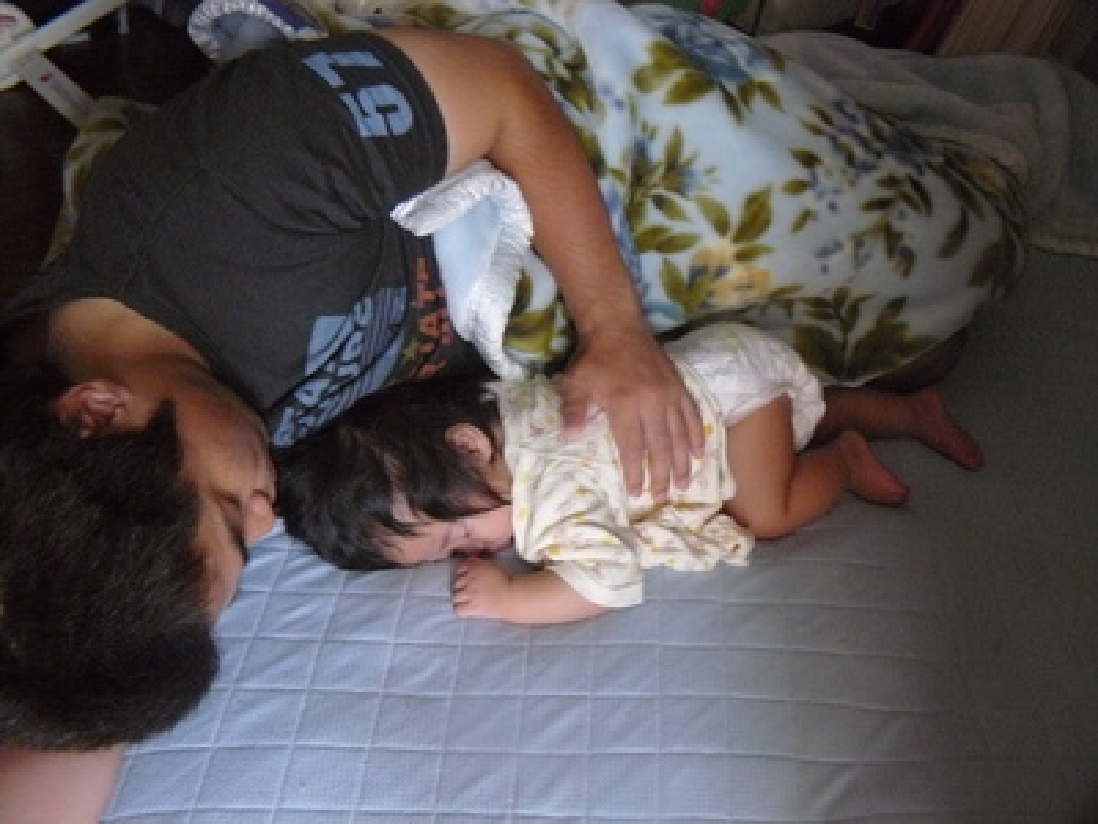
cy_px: 412
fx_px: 1745
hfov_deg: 34.9
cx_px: 549
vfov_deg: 26.6
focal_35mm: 55
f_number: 2.8
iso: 400
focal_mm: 9.2
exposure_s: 1/4
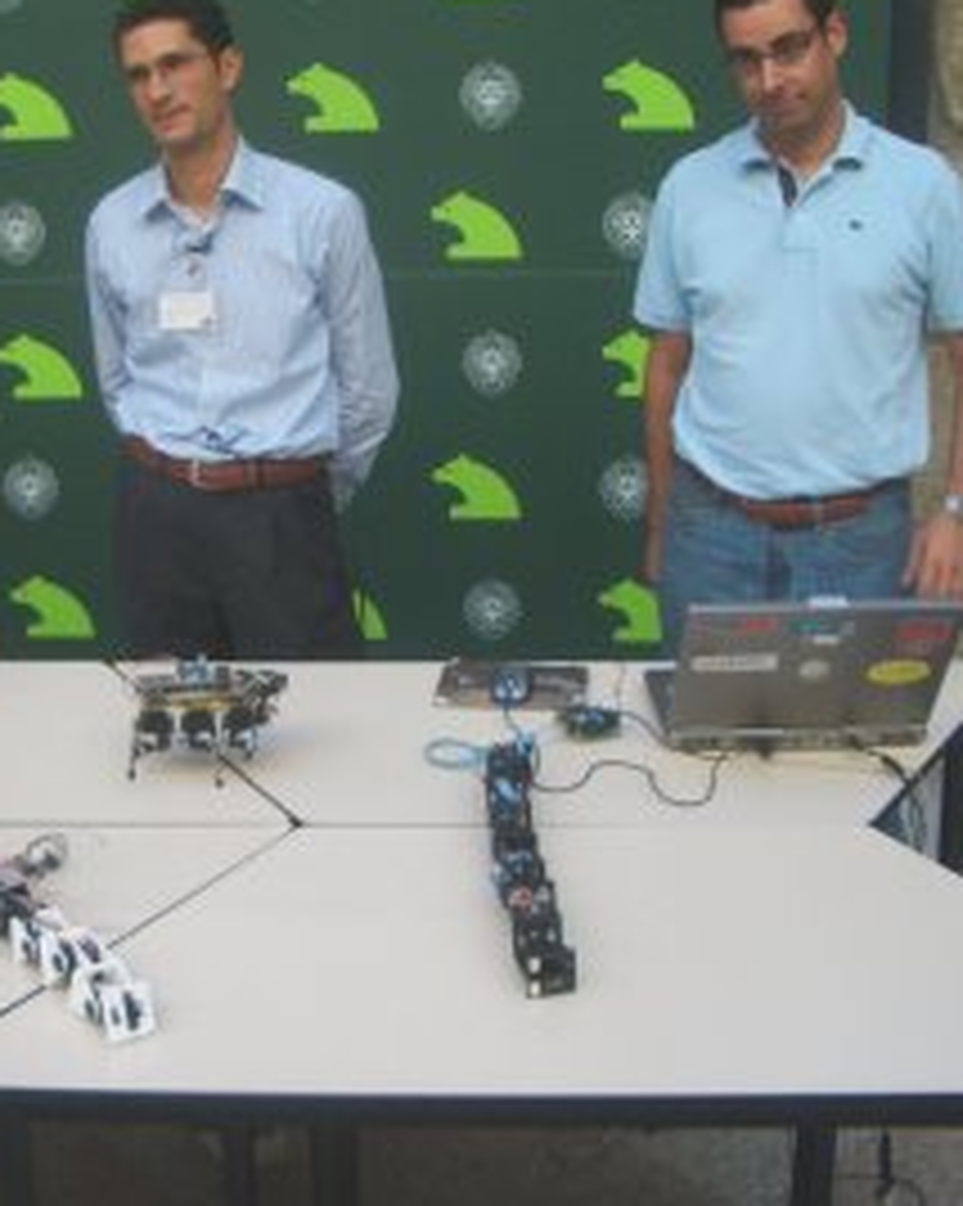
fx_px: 1819
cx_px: 279
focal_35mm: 51
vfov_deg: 36.7
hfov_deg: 29.3
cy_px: 594
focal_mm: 5.8
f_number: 2.6
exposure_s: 1/80
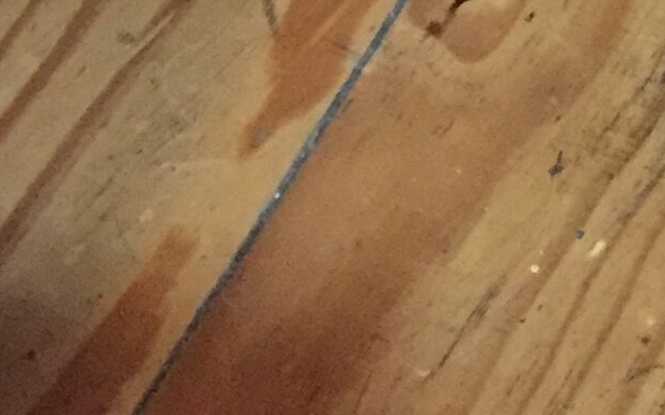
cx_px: 955
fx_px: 2954
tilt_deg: -48.8
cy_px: -496
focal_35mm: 163
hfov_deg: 12.3
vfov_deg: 7.6
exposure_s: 1/17
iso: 640
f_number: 2.2
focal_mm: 4.15
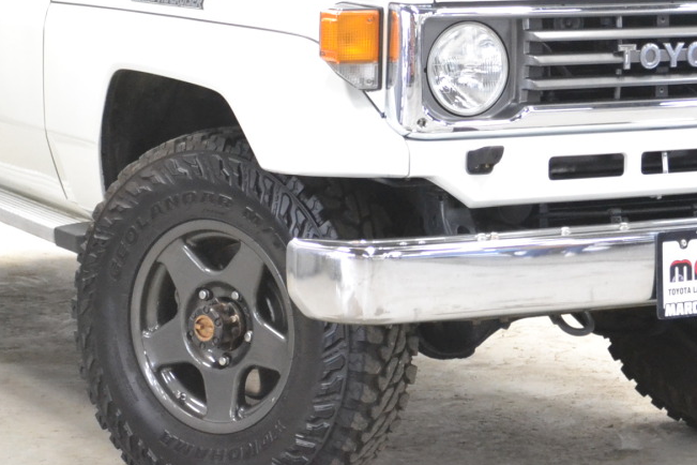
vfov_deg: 11.6
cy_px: 67
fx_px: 2284
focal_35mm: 118
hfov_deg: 17.3
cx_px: 358
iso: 3200
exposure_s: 1/25
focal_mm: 40
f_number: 5.3
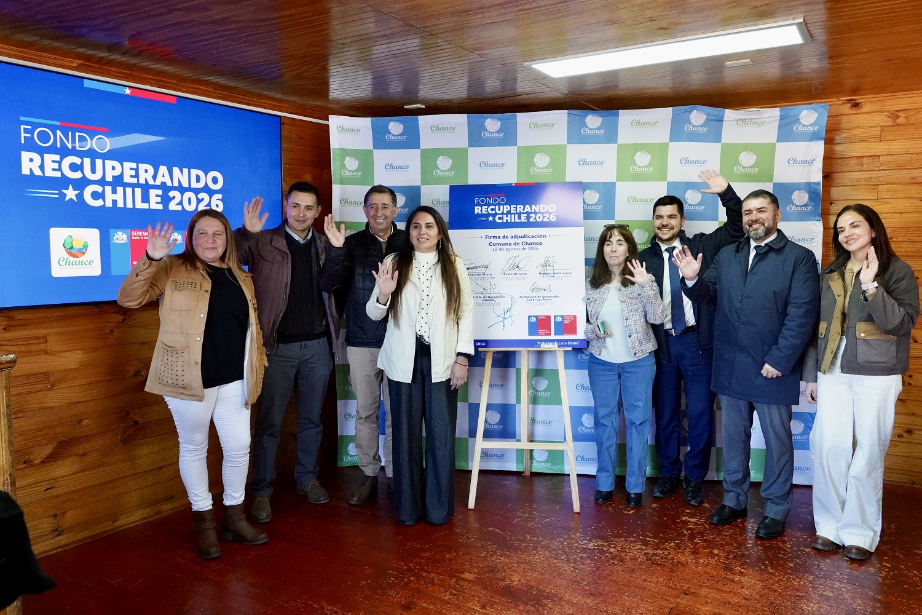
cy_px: 308
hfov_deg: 73.7
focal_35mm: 24
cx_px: 461
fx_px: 615
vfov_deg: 53.1
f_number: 8
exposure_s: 1/125
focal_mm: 24
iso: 8000
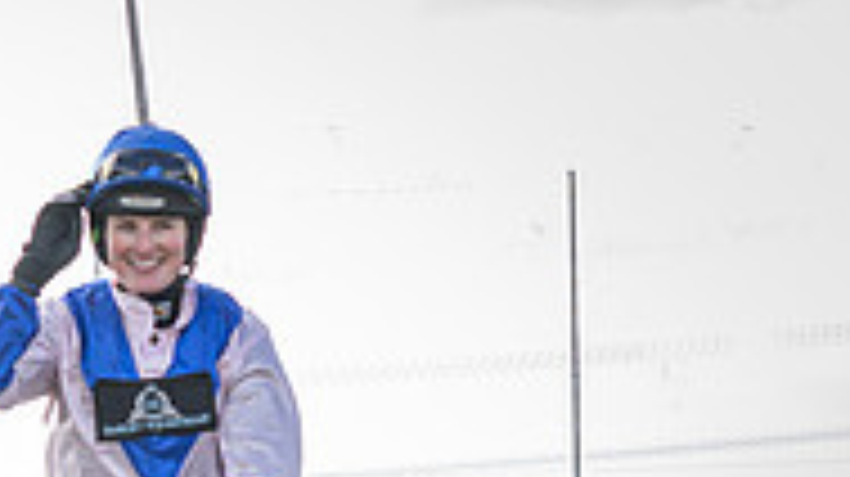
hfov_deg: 8.4
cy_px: 918
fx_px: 5788
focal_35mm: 257
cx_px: 133
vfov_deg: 4.7
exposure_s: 1/400
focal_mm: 35
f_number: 4
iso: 200
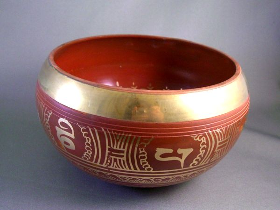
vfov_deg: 37.7
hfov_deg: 49.0
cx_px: 140
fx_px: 307
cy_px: 105
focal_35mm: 38
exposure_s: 1/60
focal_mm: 7.9
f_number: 2.8
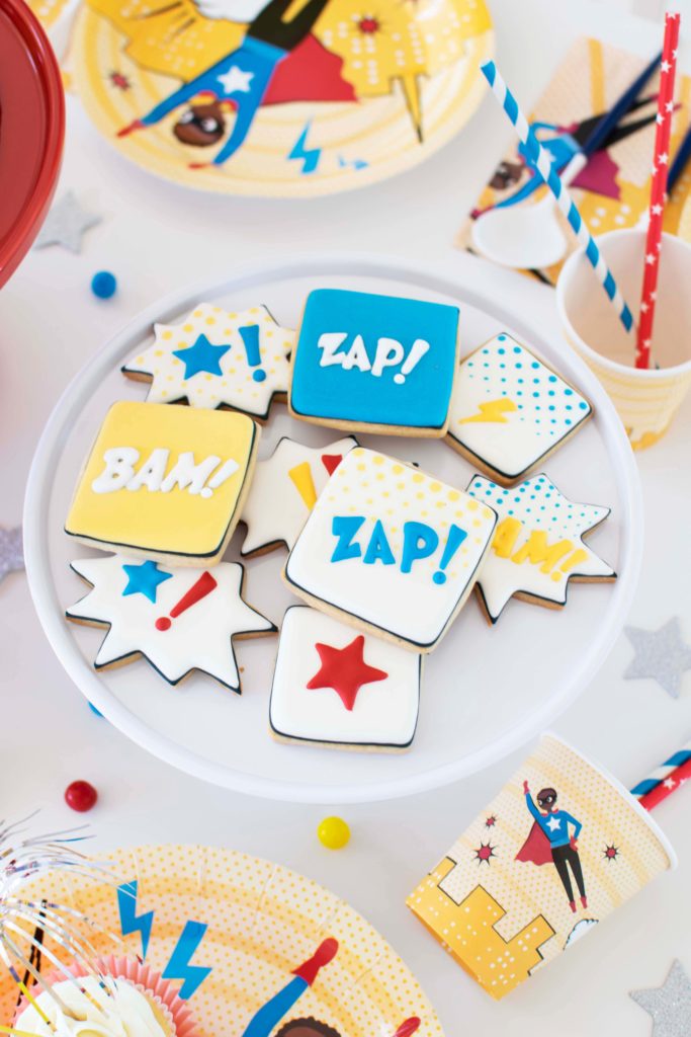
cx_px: 346
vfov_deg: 37.8
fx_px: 1511
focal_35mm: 52
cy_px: 518
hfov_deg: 25.8
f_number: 4
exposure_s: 1/40
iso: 200
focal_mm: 35
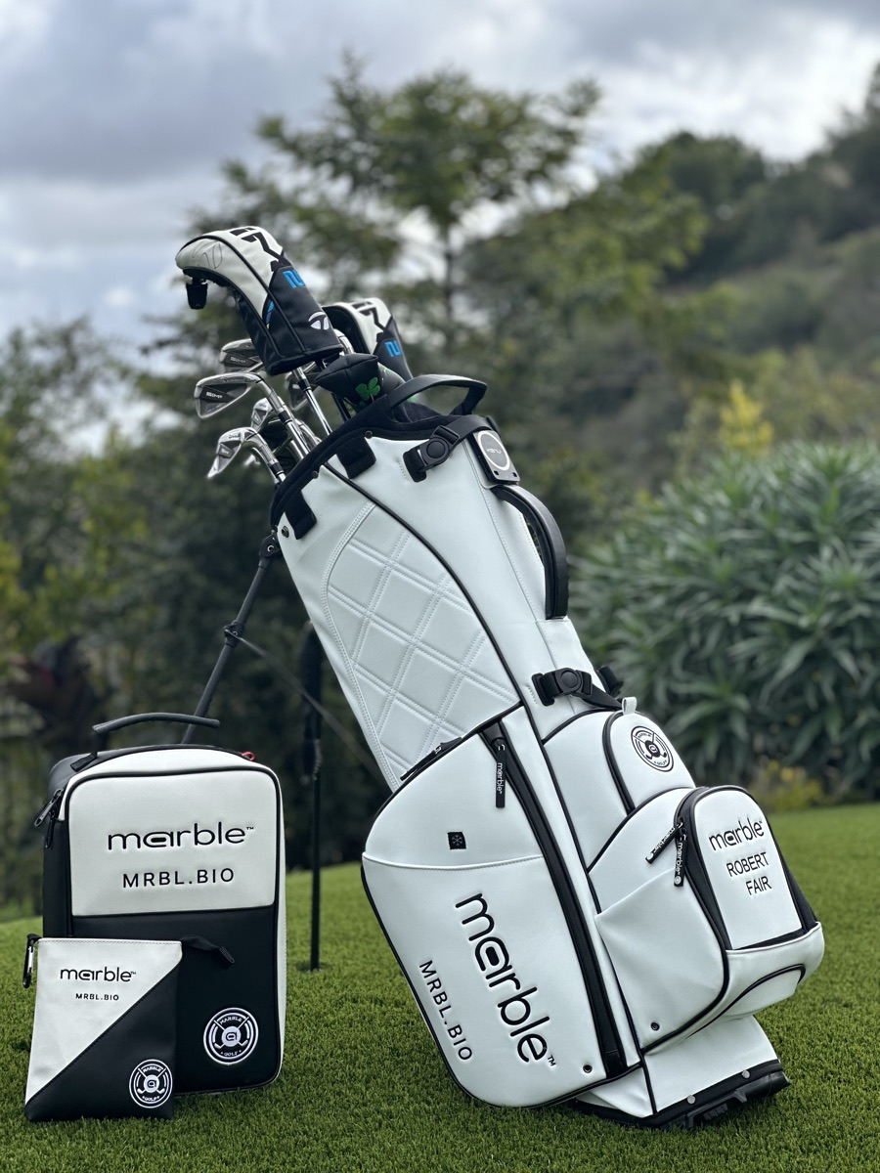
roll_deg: +0.6
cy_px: 586
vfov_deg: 25.3
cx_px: 440
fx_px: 2610
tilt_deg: -0.8
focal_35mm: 77
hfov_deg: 19.1
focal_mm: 9
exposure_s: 1/428
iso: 32
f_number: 2.8
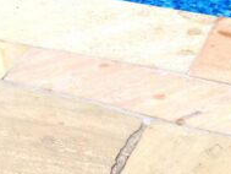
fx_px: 1195
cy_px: -294
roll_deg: -1.0
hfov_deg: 10.8
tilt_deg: -4.3
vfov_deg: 7.5
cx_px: -45
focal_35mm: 179
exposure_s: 1/695
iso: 50
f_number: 2.4
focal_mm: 4.12
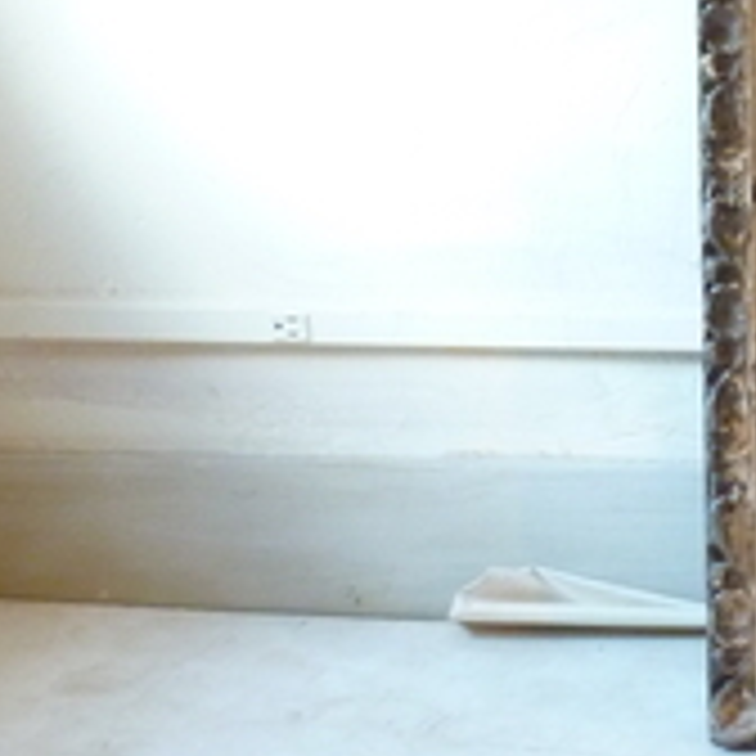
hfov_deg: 9.0
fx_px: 4596
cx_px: 1323
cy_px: -90
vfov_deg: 9.3
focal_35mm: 186
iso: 400
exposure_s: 1/20
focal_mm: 9.7
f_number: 3.9
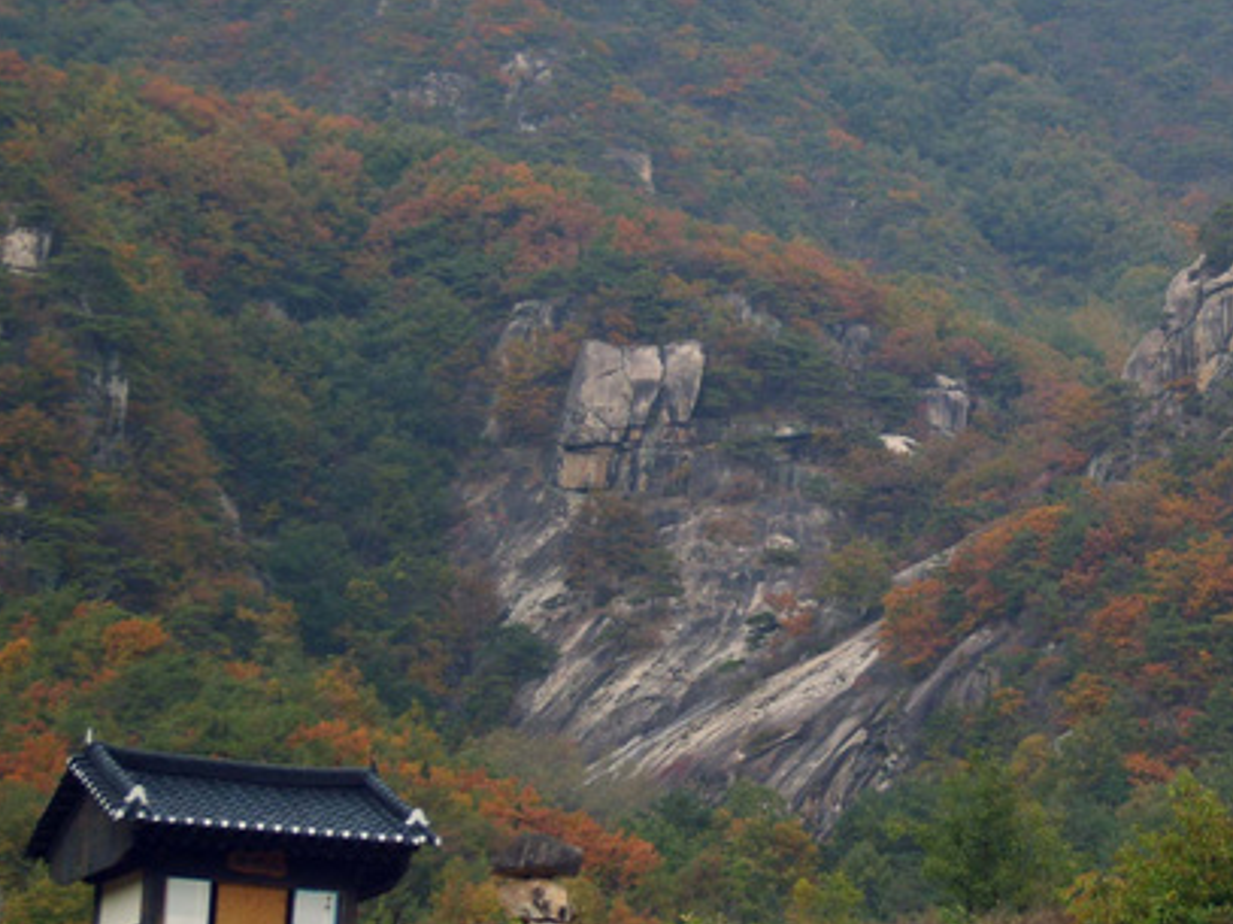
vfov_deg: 9.3
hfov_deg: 12.3
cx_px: 963
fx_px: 5697
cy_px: 420
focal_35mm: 160
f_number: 4.8
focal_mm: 19.3
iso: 50
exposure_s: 1/180
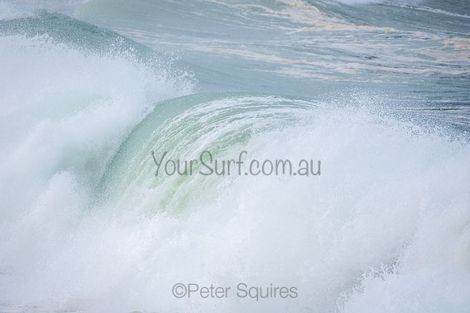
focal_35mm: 750
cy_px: 156
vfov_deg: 1.8
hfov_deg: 2.7
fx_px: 9793
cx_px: 235
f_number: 6.3
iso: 200
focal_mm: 500
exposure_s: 1/1000
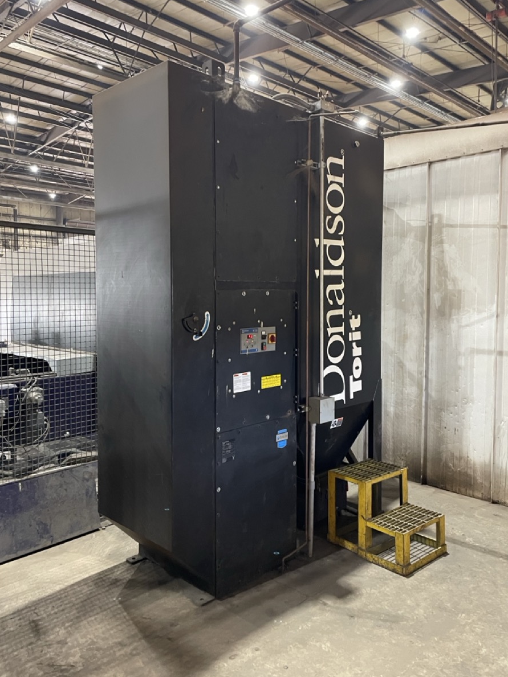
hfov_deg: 49.7
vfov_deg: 63.4
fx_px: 548
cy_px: 325
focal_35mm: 28
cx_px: 261
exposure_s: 1/40
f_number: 1.6
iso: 400
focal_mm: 4.2
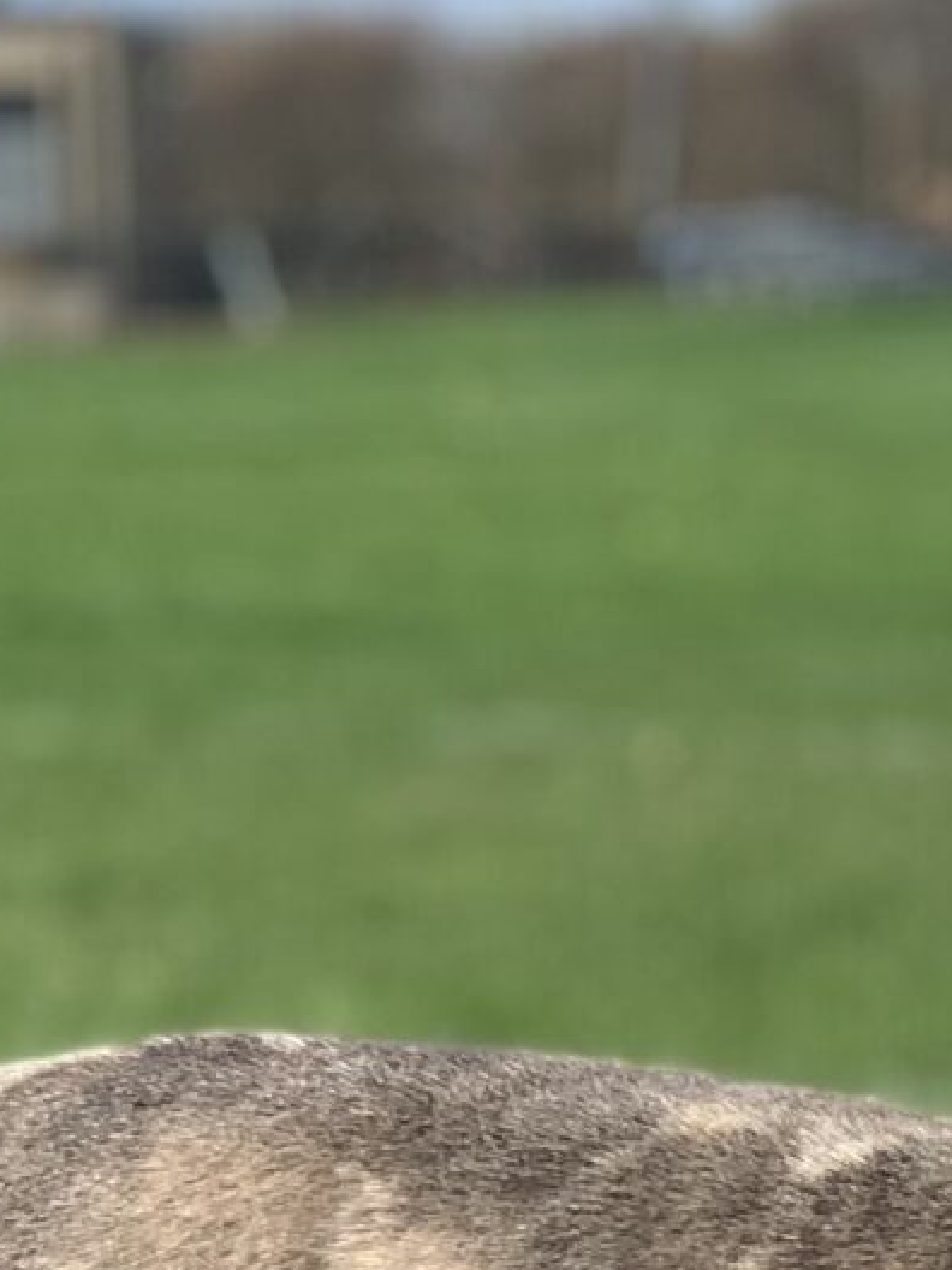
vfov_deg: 7.7
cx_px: 928
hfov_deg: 5.9
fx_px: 9241
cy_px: 1958
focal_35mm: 252
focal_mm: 6
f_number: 2.4
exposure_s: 1/695
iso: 16
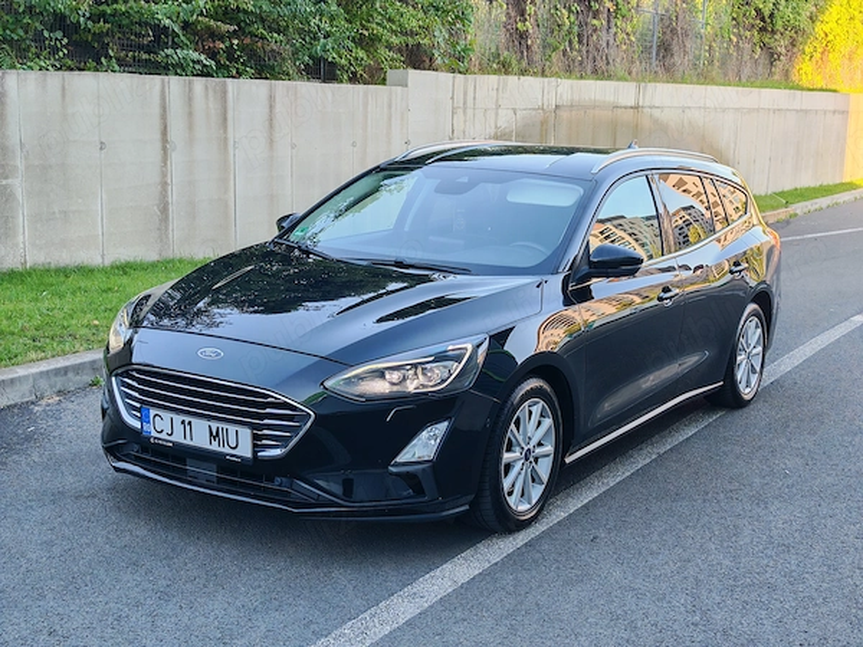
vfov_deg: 30.3
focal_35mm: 48
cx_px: 432
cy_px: 324
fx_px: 1197
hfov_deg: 39.7
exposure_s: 1/210
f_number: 2
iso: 50
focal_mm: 6.83
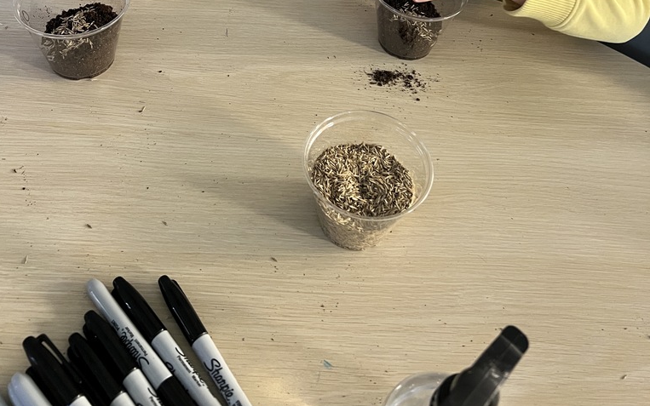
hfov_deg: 52.7
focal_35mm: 37
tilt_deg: -38.8
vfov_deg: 32.0
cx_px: 324
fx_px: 655
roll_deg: -8.2
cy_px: 9
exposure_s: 1/40
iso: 500
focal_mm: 5.7
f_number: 1.5
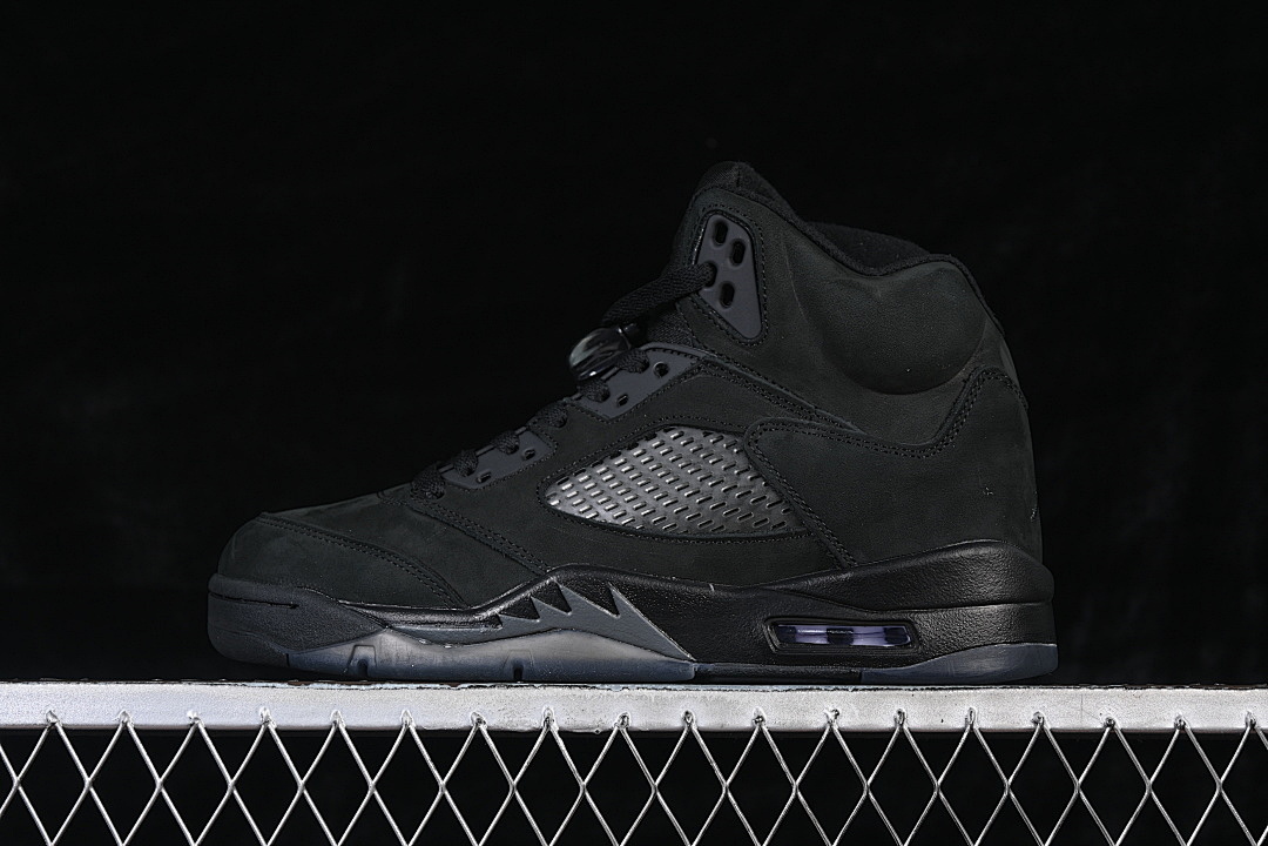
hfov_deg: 27.0
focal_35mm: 75
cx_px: 634
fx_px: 2641
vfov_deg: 18.2
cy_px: 423
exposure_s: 1/50
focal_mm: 50
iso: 160
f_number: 6.3
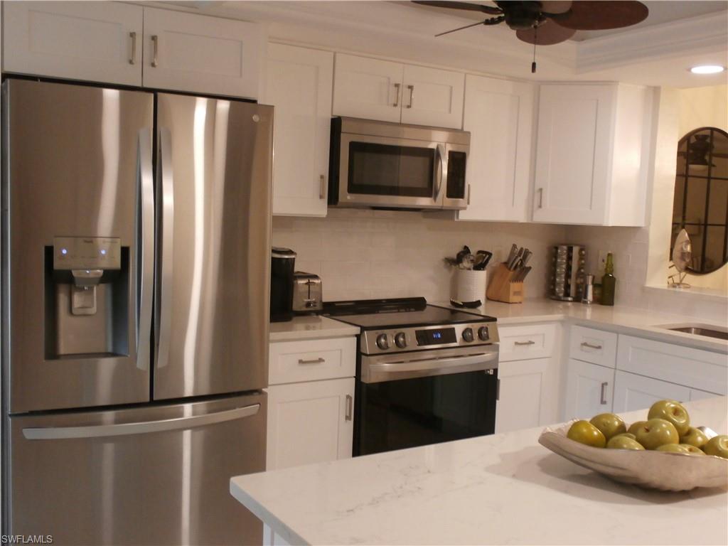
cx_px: 364
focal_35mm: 34
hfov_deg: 54.0
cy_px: 273
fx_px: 715
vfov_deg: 41.8
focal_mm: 6
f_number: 3.4
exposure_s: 1/13
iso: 400
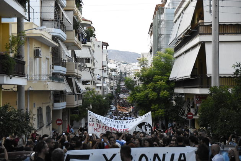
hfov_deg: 29.2
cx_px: 120
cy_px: 80
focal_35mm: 69
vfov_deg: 19.7
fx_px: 462
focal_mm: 46
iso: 3200
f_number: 2.8
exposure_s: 1/1000
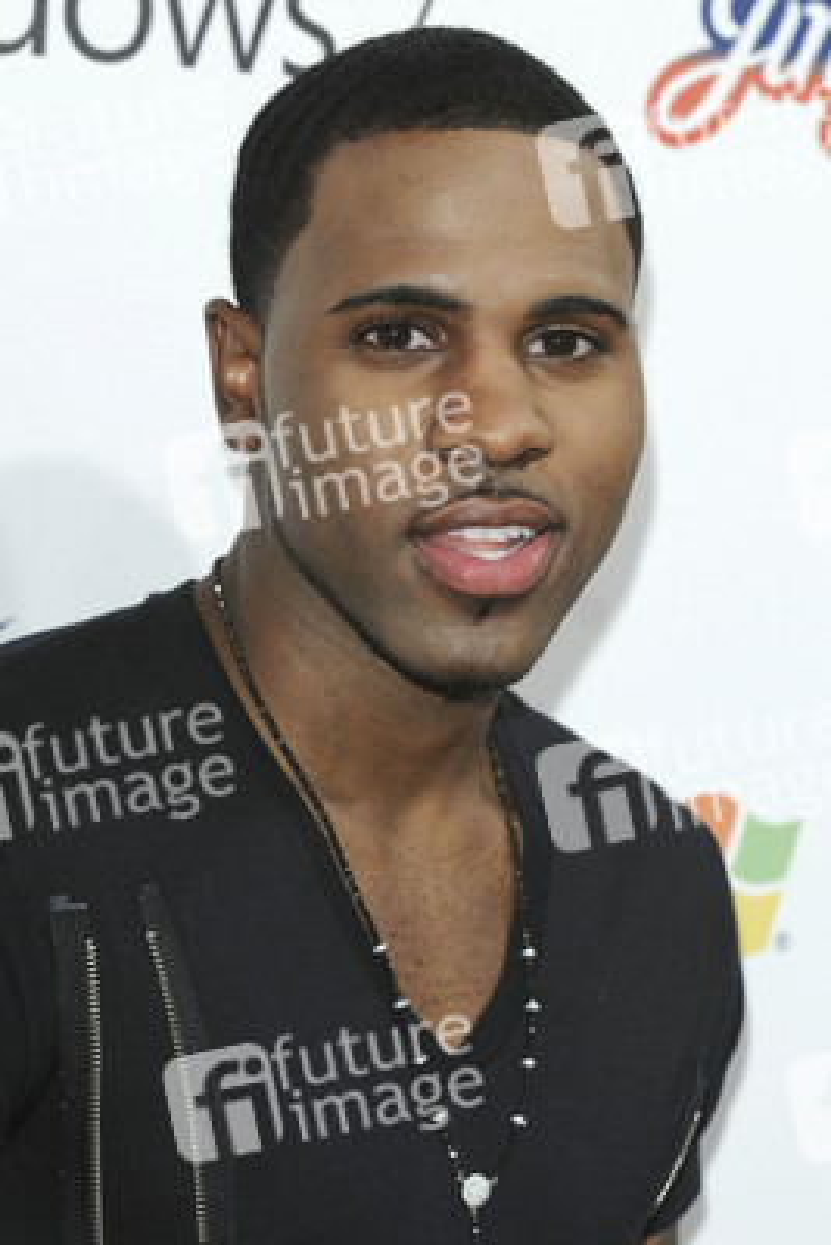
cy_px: 622
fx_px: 4151
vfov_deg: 17.1
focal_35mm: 120
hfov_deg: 11.4
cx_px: 416
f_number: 5
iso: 320
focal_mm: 80
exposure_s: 1/160
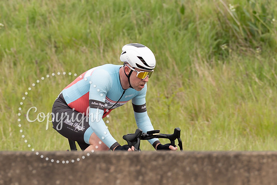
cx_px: 143
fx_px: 5630
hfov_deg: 2.8
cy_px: 63
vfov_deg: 1.9
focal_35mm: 732
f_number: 4
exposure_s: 1/800
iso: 160
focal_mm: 200
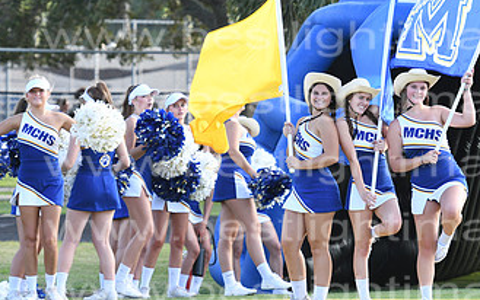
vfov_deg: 3.5
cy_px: 135
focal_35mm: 377
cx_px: 378
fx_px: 4934
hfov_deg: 5.6
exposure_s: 1/250
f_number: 5.6
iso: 220
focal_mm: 140
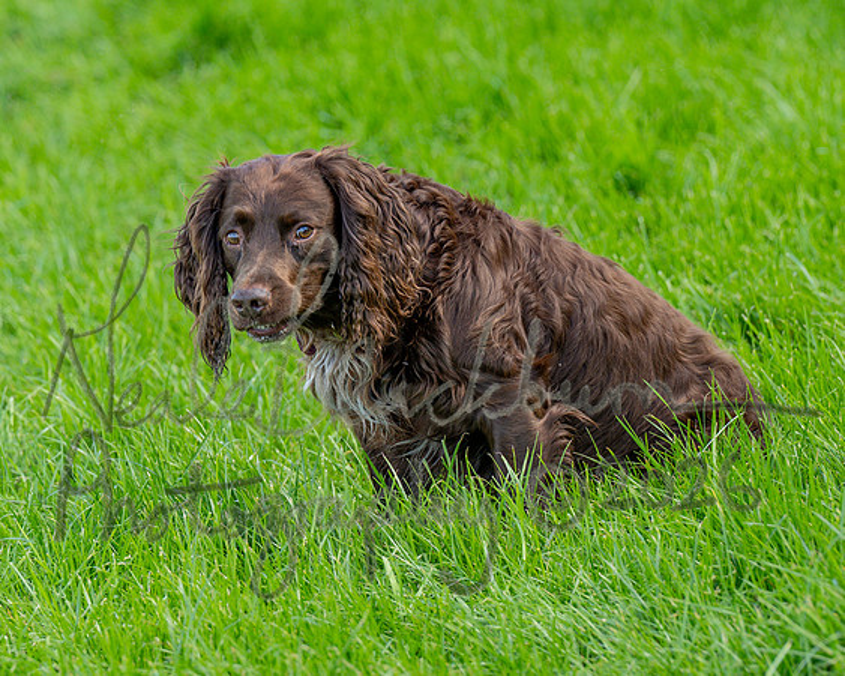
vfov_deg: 3.6
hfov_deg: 4.5
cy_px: 353
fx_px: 10790
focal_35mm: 432
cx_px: 83
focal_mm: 170
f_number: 4
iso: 125
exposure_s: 1/320
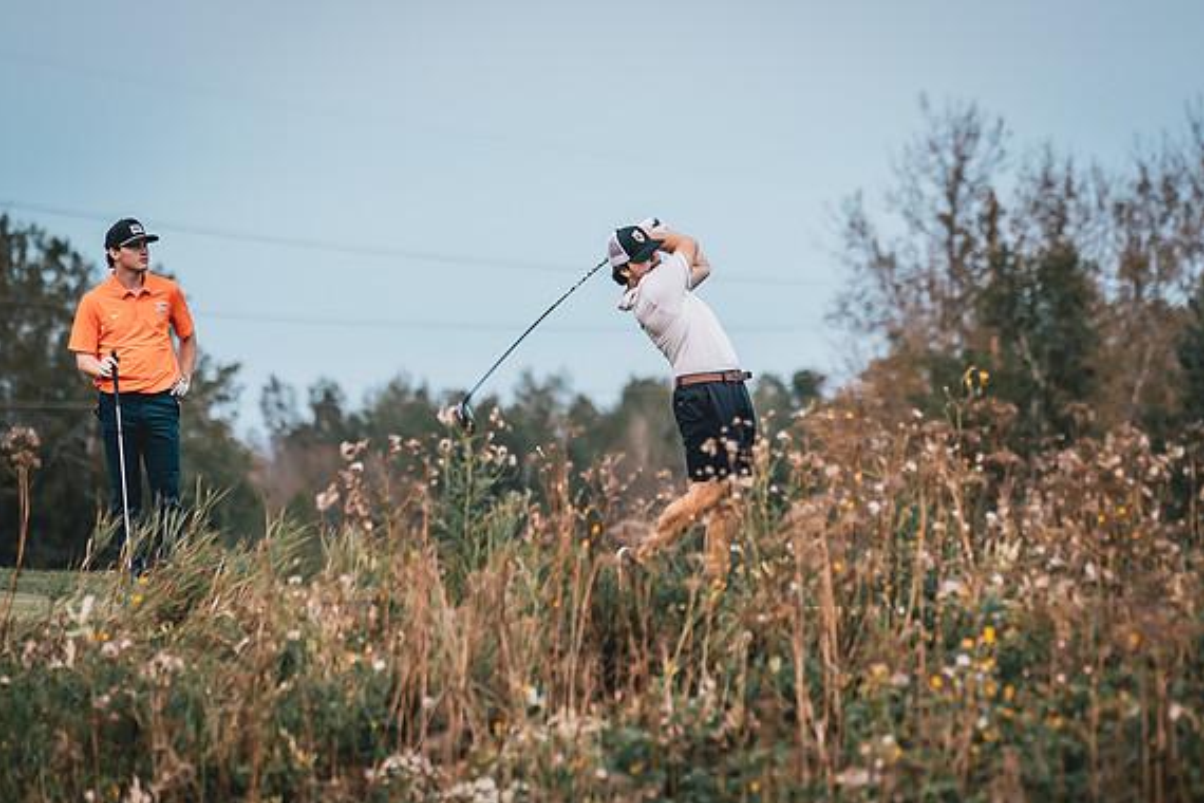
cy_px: 365
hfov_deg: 7.3
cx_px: 740
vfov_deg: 4.9
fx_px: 9464
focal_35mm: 283
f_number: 2.8
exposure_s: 1/640
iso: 400
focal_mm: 150
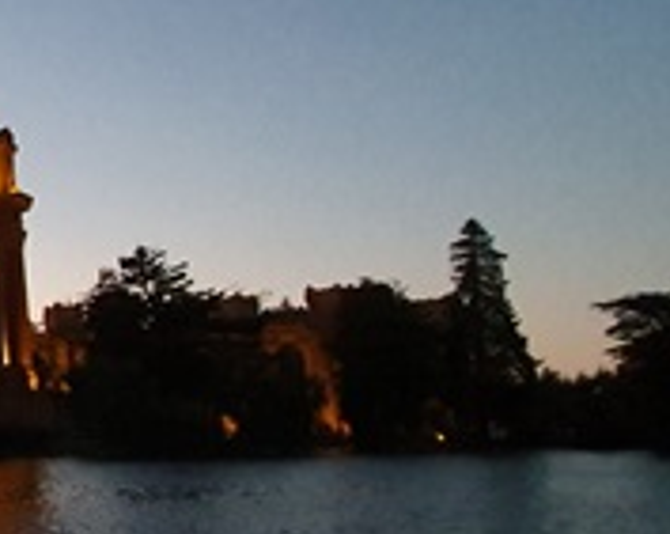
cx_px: -522
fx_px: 1010
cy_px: 246
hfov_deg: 22.4
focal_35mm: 51
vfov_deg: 29.6
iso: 640
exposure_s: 1/30
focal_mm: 1.8
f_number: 2.2
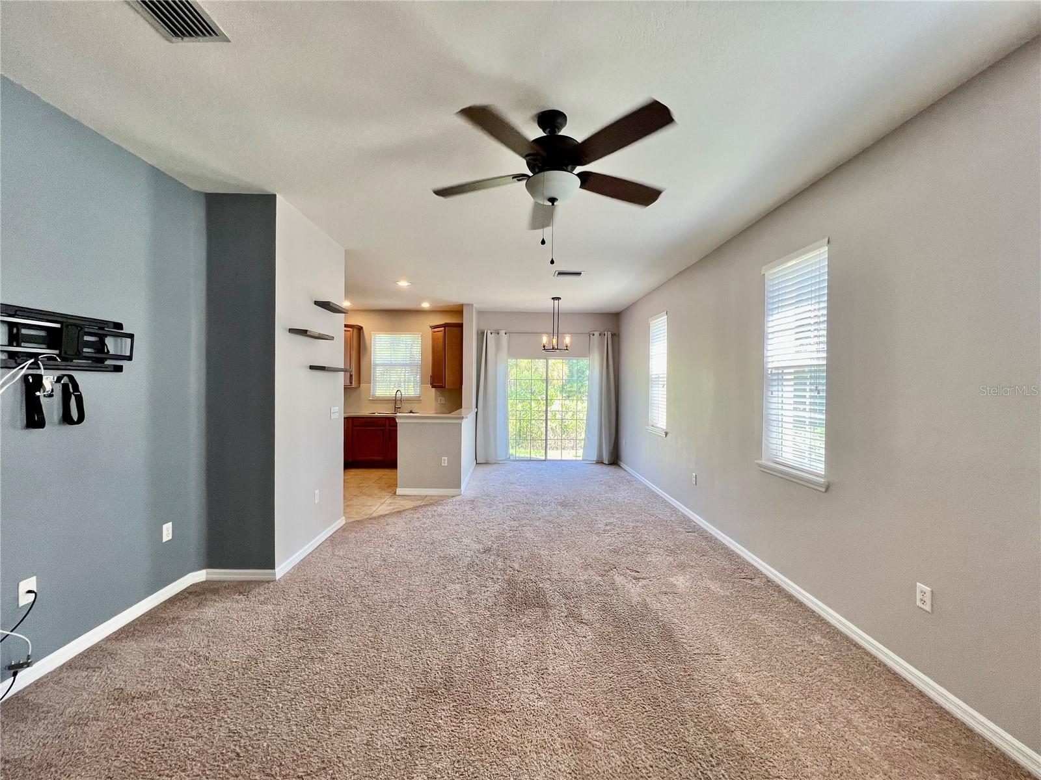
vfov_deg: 89.9
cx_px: 520
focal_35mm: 13
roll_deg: -0.6
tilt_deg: -1.0
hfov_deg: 106.2
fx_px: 391
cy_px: 390
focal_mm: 1.57
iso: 80
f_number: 1.8
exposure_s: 1/120
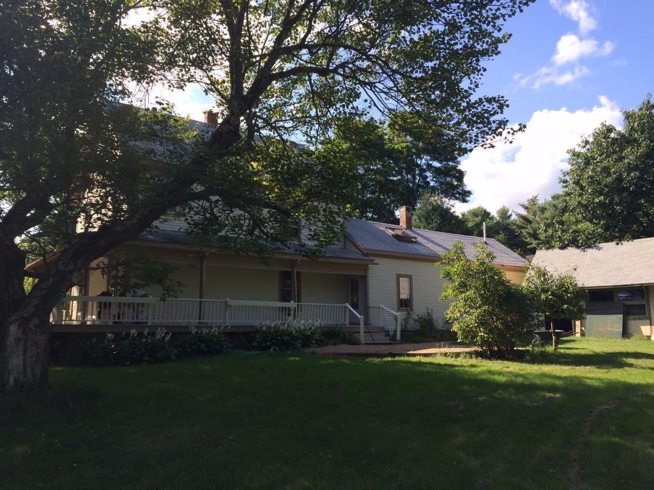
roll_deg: +2.3
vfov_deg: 48.2
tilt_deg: +8.2
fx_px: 548
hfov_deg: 61.7
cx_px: 327
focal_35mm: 29
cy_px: 245
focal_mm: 4.15
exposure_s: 1/933
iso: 32
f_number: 2.2
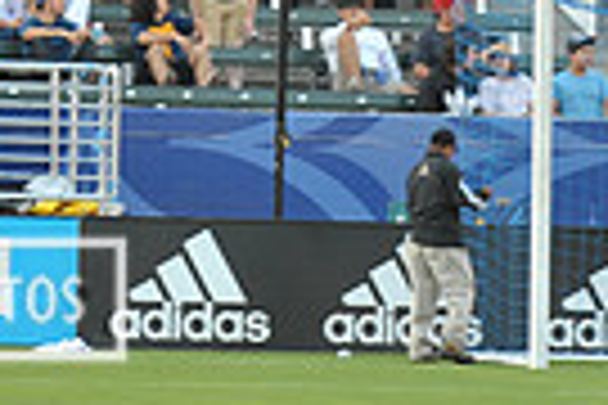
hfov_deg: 4.0
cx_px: -194
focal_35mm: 515
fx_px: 8697
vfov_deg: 2.7
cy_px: -378
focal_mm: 120
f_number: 5.6
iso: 400
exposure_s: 1/125
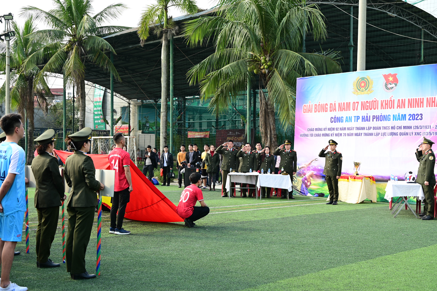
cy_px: 146
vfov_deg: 28.1
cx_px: 218
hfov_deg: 41.1
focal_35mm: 48
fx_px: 582
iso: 100
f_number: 6.3
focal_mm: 48
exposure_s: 1/100
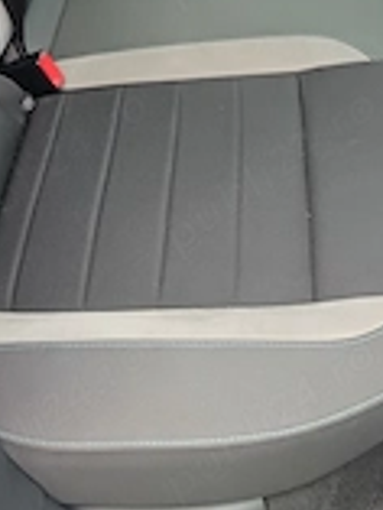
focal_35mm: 61
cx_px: 156
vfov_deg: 29.2
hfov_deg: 24.0
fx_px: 899
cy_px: -23
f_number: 1.75
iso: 1474
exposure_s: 1/100
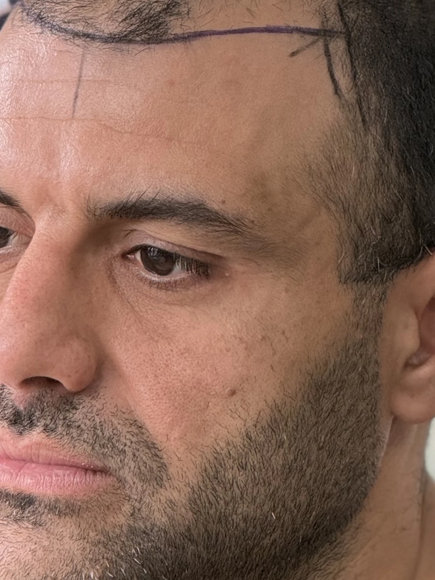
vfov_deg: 7.1
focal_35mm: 279
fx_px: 4675
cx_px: 158
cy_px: 323
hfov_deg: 5.3
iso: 320
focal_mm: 15.66
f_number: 2.8
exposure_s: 1/100
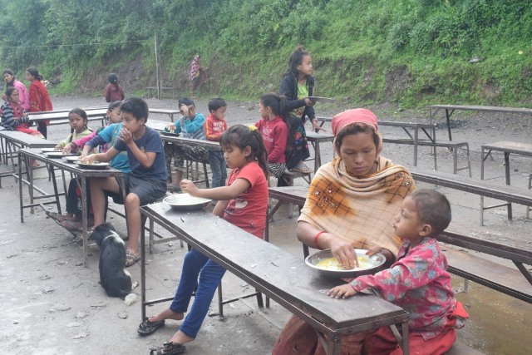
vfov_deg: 30.9
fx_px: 643
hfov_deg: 45.0
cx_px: 266
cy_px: 178
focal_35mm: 44
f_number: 13
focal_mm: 29
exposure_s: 1/100
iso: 800
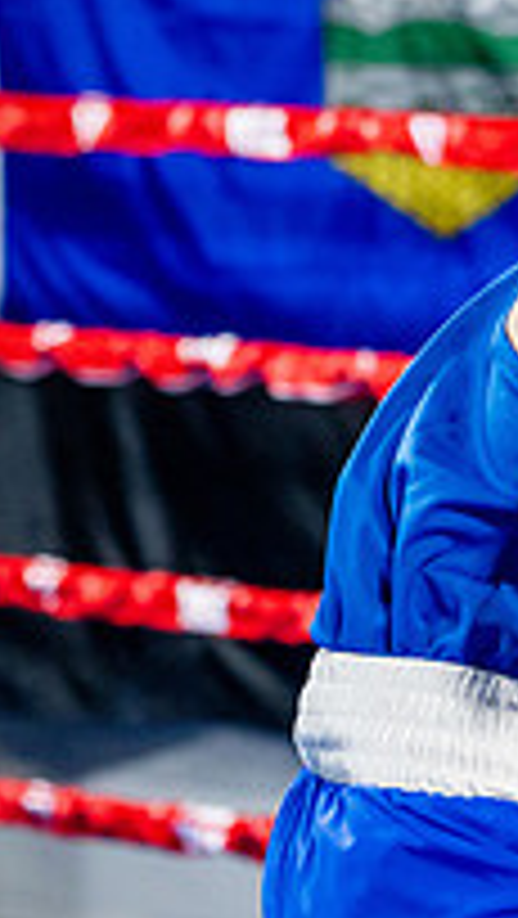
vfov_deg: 9.4
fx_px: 5583
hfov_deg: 5.3
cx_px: 689
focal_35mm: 229
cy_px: 502
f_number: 2
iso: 4000
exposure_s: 1/1000
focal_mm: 77
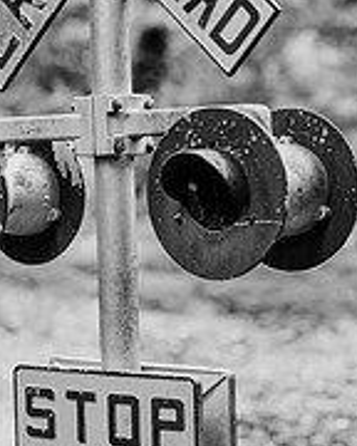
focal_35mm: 117
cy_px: 107
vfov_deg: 16.3
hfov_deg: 13.2
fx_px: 1545
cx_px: 131
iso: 200
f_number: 2.2
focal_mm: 50
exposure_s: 1/500
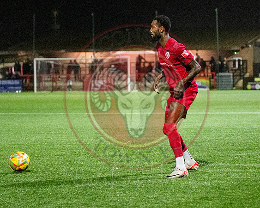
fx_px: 1170
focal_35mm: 152
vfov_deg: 10.1
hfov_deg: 12.7
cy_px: 117
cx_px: 182
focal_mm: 74
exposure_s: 1/1000
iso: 8000
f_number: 2.8
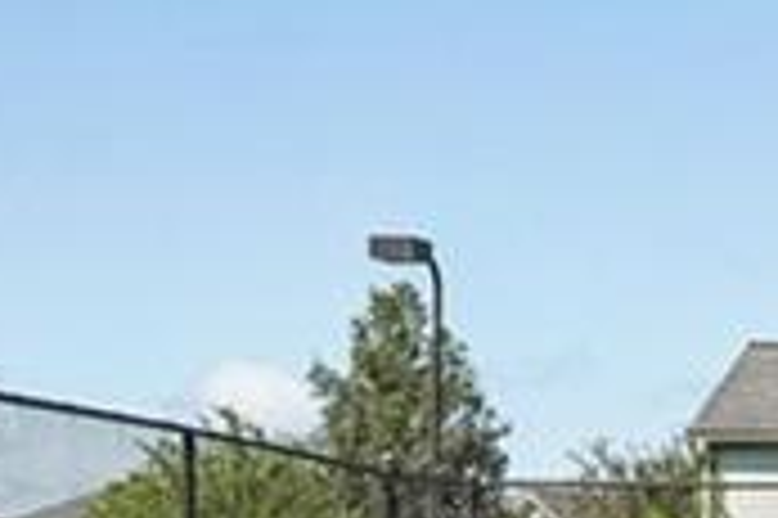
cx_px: 1552
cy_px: 664
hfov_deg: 12.9
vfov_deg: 9.7
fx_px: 3000
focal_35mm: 139
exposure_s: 1/1600
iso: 800
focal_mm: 23.5
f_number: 8
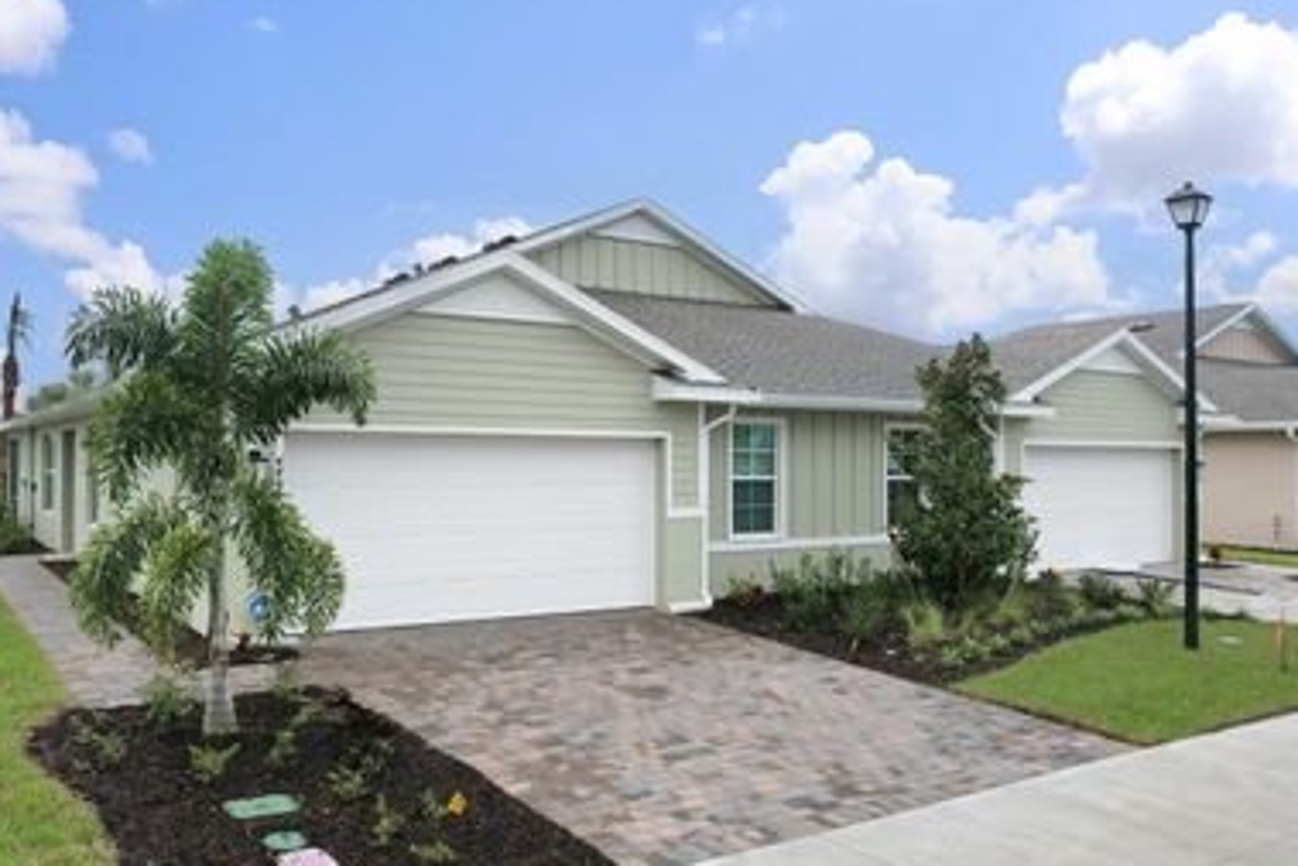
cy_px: 436
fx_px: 1046
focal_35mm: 29
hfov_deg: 63.2
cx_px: 538
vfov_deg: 45.0
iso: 120
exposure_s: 1/640
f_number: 2.8
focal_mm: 8.38
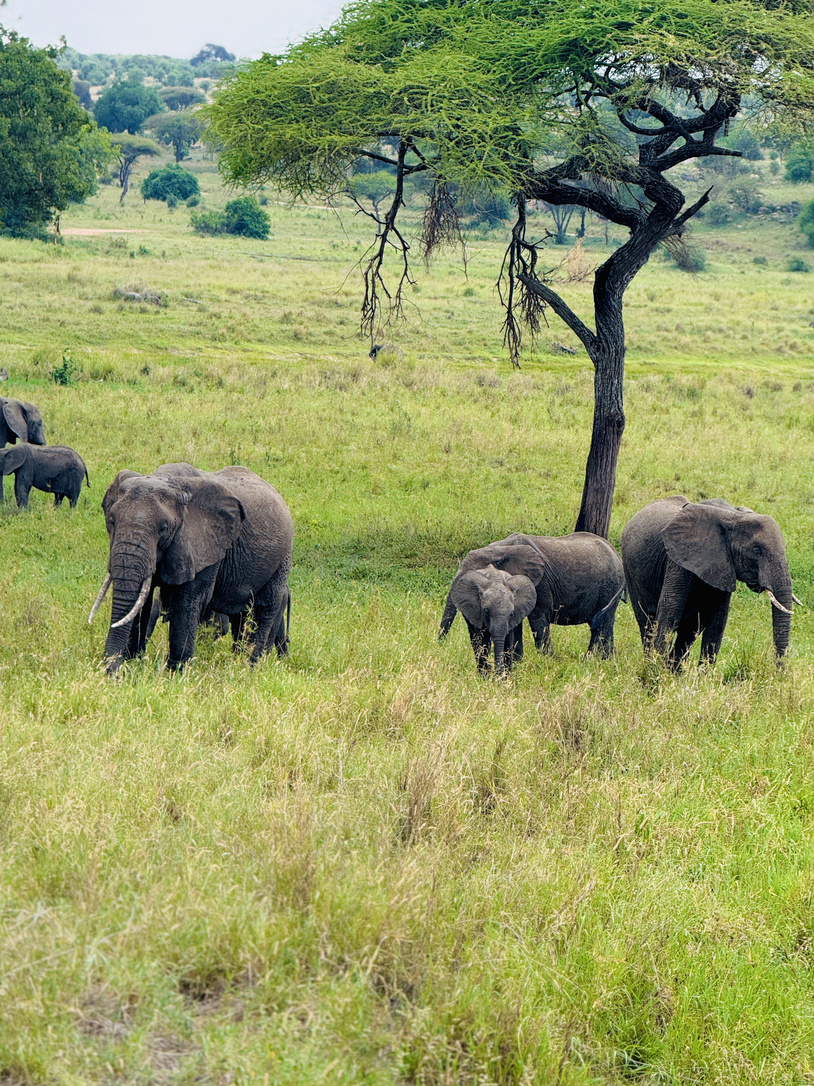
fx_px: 3762
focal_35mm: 120
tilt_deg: -5.3
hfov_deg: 12.3
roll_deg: -1.8
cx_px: 407
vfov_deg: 16.4
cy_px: 543
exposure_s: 1/418
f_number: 2.8
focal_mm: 15.66
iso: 50
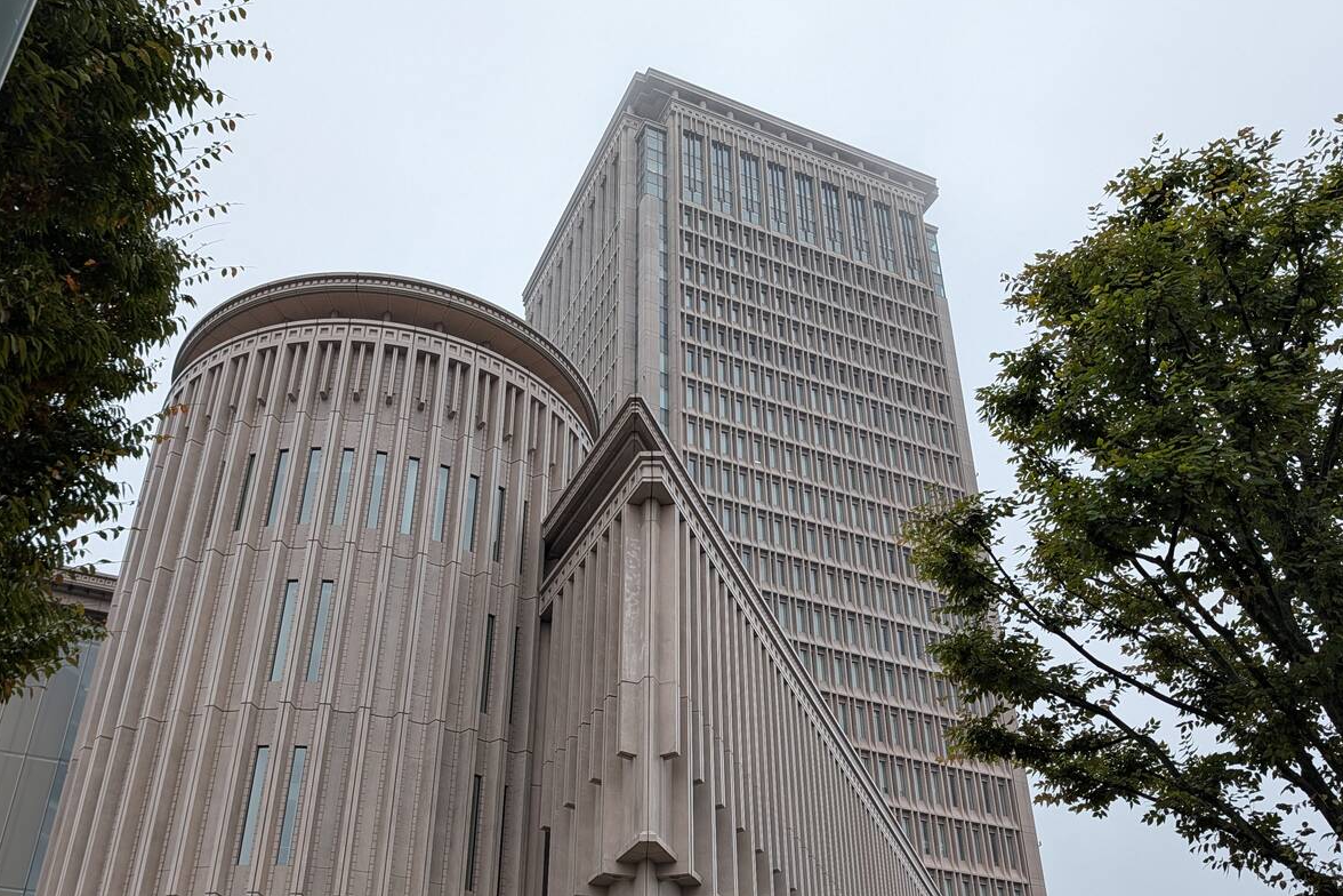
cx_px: 663
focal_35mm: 34
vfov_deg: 38.7
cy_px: 541
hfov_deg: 55.8
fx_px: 1268
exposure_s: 1/267
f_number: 1.68
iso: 21
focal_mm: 6.9
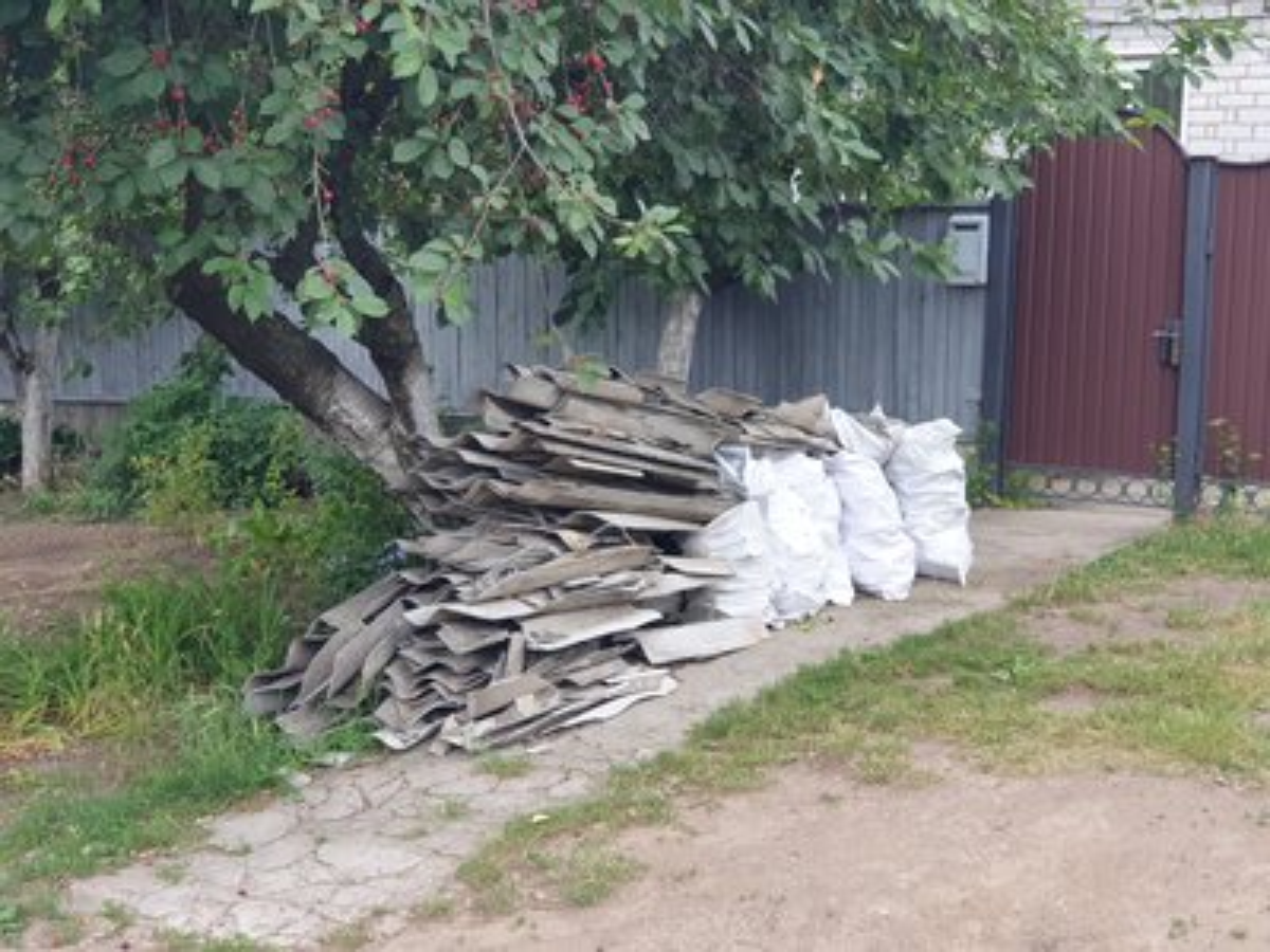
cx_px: 635
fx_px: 1908
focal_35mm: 52
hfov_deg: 36.8
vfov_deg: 28.0
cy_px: 476
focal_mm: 6
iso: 100
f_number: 2.4
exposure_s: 1/50
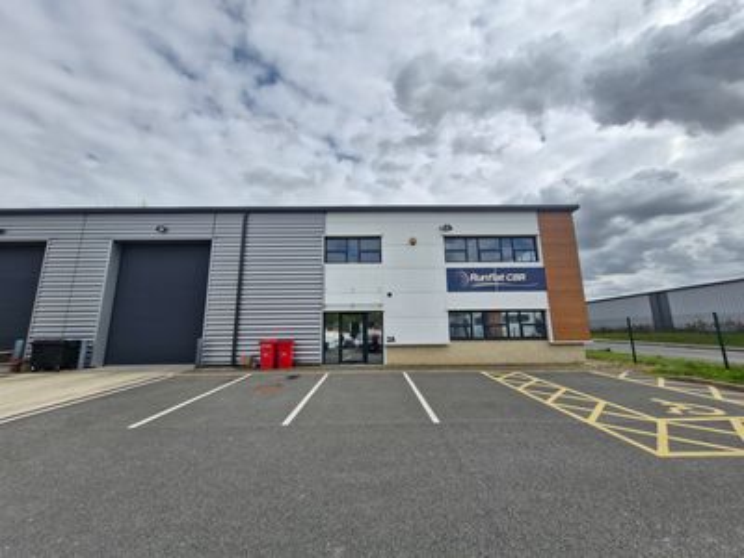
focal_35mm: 13
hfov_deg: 106.2
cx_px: 372
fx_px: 279
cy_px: 279
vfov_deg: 89.9
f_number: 2.2
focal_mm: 1.74
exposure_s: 1/1632
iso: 50
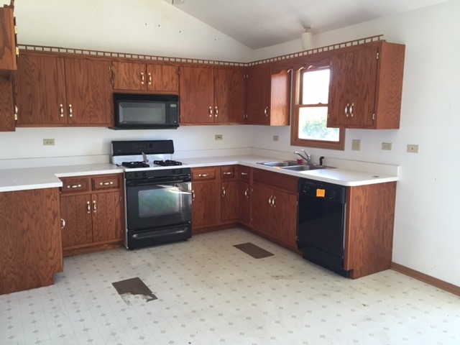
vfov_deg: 48.2
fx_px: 385
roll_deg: -0.1
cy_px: 172
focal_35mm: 29
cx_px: 230
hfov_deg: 61.7
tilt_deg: -7.8
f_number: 2.2
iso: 40
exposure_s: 1/30
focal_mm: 4.15
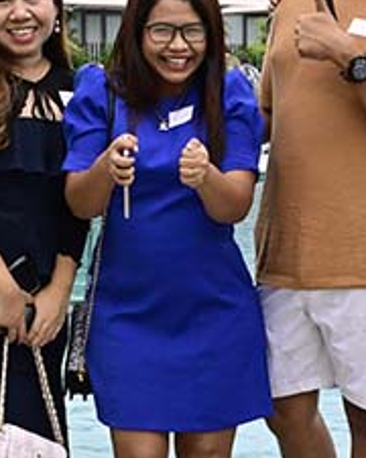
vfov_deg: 14.1
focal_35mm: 136
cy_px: 313
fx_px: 1841
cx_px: 480
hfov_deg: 11.1
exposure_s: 1/200
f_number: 8
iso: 1000
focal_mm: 34
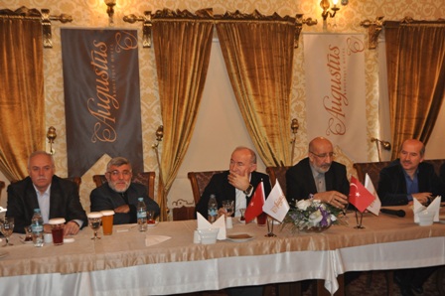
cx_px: 222
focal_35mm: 46
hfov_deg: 42.4
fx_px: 574
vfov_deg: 28.9
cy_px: 148
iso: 800
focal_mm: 31
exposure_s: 1/60
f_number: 4
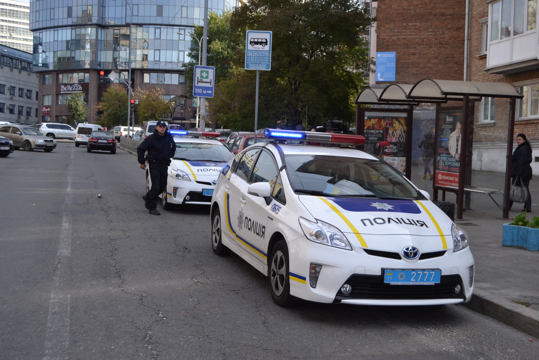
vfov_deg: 29.9
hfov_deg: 43.6
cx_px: 270
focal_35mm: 45
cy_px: 180
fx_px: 674
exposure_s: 1/2000
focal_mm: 30
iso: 800
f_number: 4.2
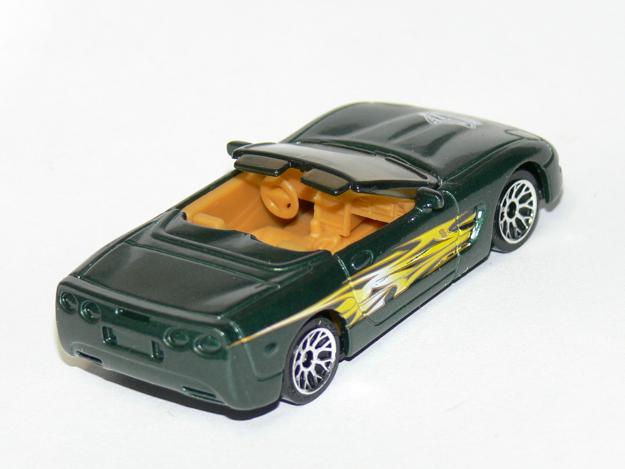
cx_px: 312
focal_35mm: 204
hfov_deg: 9.7
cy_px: 234
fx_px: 3683
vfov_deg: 7.3
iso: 100
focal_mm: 27
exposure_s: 1/30
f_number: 3.6
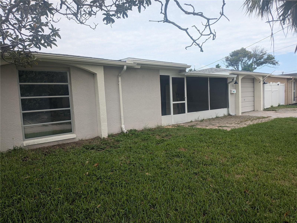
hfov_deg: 71.6
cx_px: 148
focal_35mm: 24
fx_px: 206
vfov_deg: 56.8
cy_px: 112
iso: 48
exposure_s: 1/1587
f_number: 1.7
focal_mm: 4.53
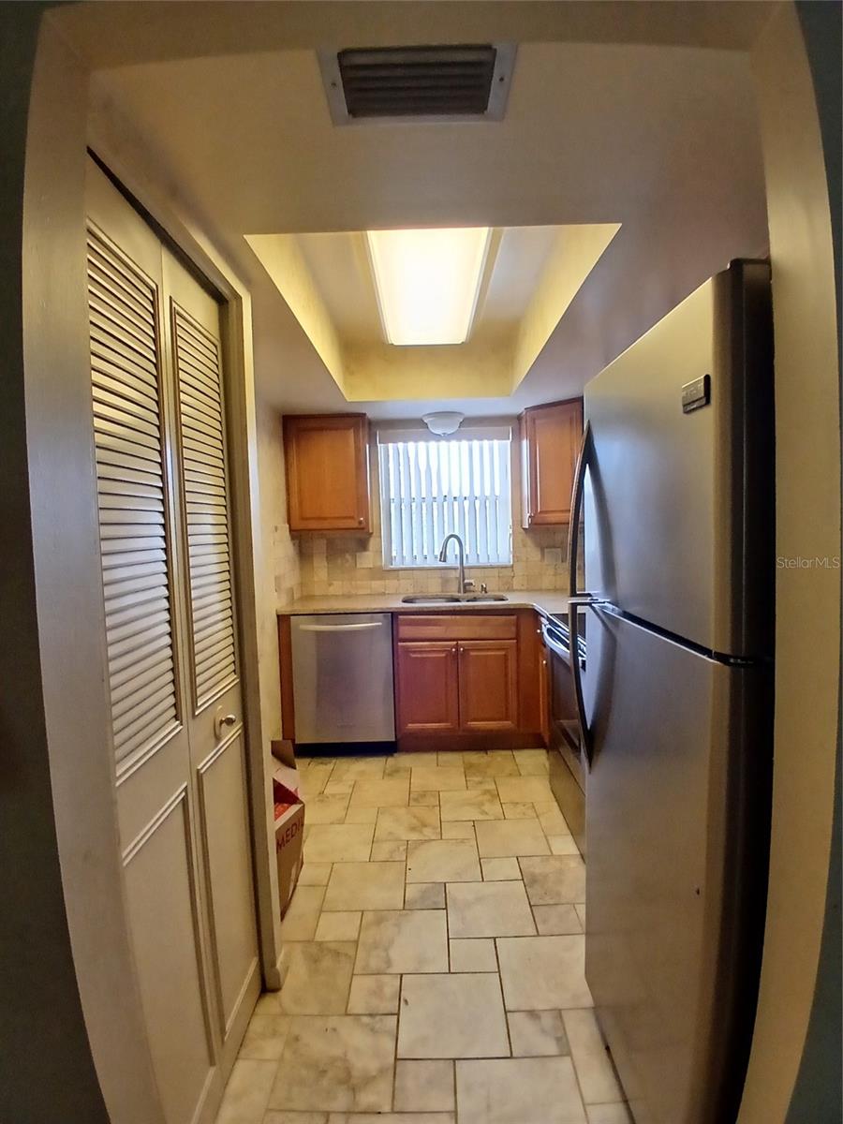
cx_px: 422
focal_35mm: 17
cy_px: 562
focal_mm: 1.4
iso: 125
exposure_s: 1/30
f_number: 2.2
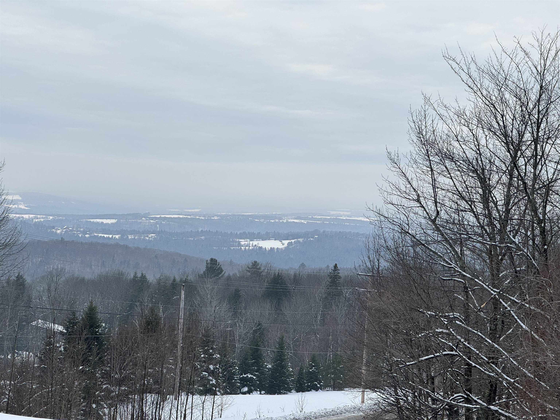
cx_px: 280
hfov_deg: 25.3
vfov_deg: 19.1
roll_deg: -2.5
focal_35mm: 77
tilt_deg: -0.1
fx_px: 1246
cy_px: 210
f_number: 2.8
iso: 25
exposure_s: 1/172
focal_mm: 9
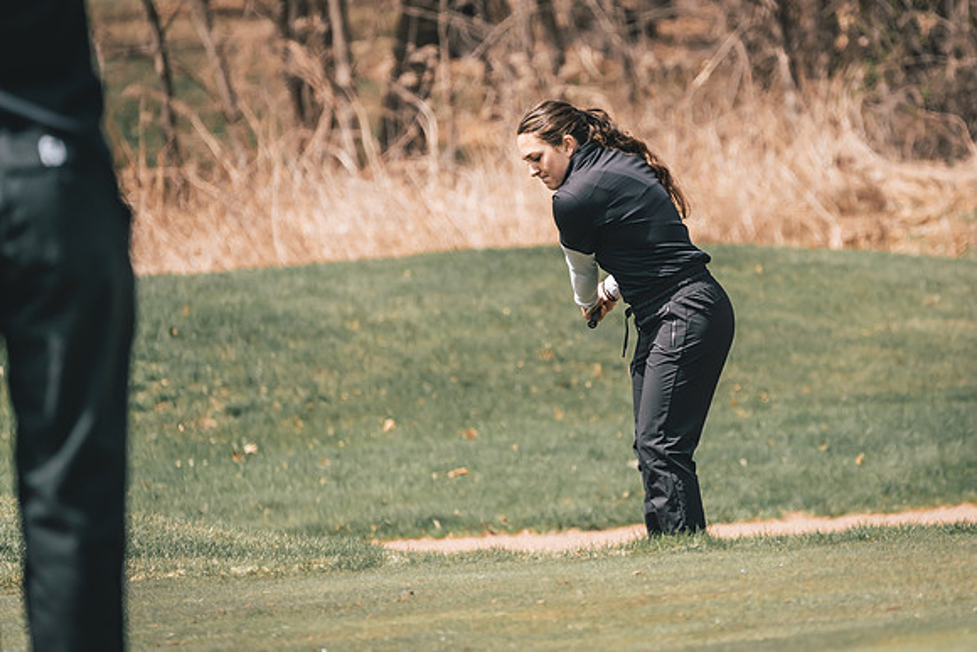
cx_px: 621
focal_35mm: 516
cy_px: 286
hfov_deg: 4.0
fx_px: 14004
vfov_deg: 2.7
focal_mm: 400
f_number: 7.1
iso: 640
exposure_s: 1/1600
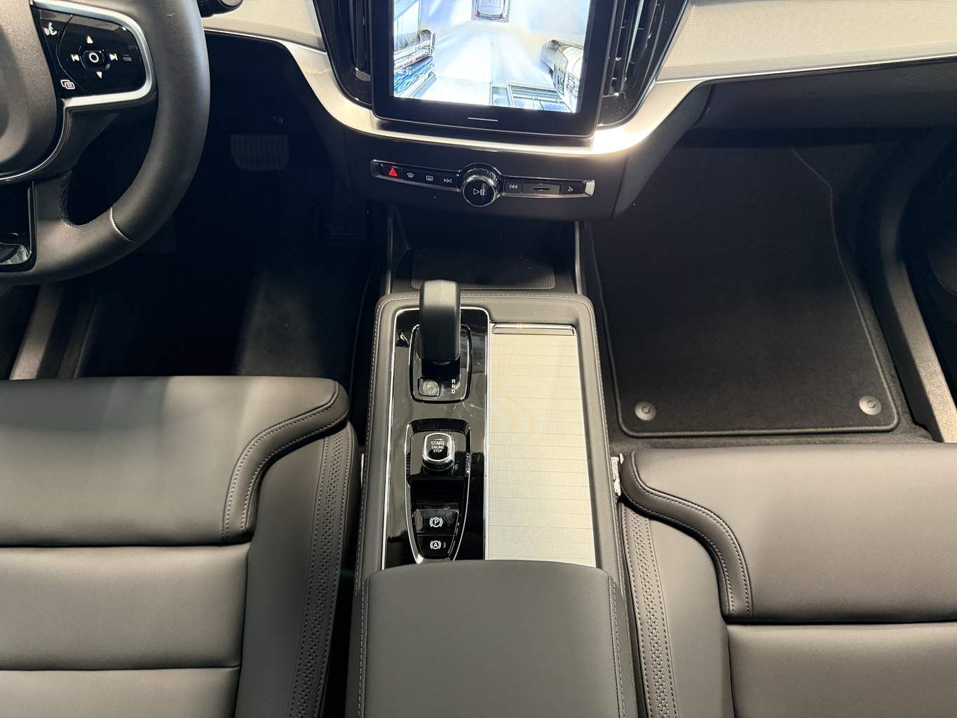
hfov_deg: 71.6
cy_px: 359
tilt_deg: -61.9
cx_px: 478
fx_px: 664
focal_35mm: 24
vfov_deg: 56.8
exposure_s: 1/50
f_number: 1.78
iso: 500
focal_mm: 6.76
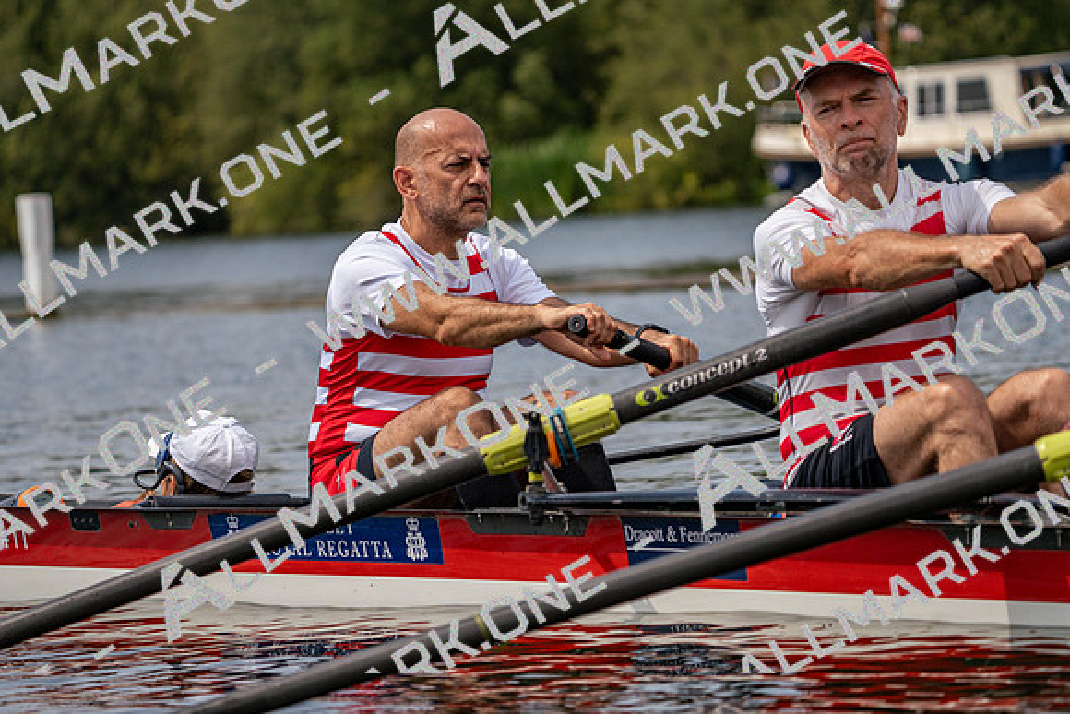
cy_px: 357
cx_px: 535
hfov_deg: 10.3
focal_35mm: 200
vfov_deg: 6.9
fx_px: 5946
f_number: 5.6
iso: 200
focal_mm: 200
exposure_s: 1/1600
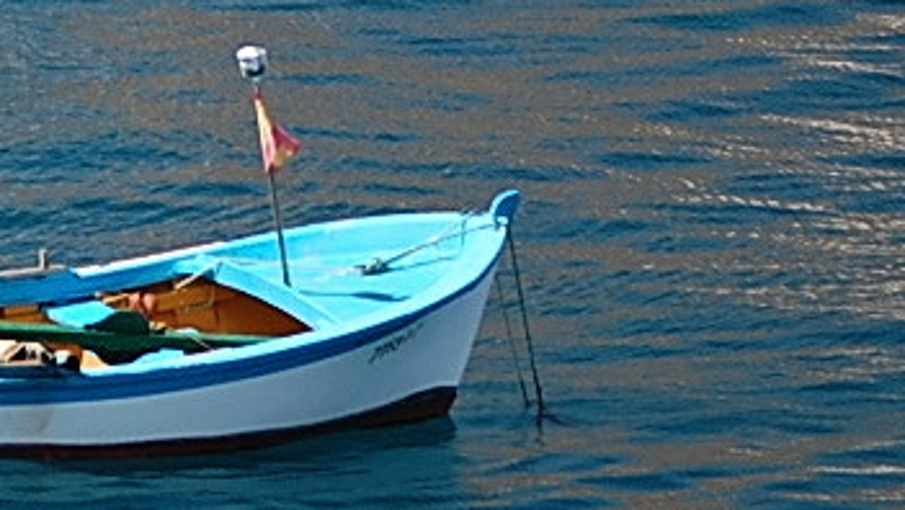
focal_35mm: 457
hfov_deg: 4.7
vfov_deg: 2.6
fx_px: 10974
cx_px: -709
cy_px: -595
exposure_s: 1/400
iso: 200
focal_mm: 68
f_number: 4.2
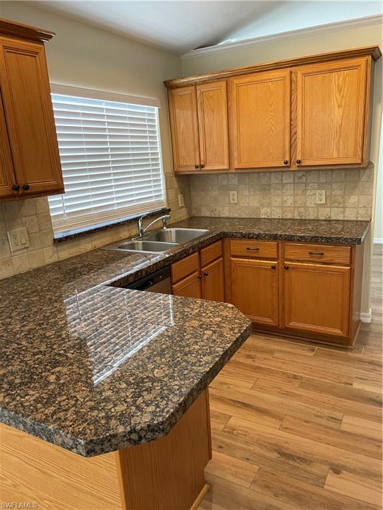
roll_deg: +2.7
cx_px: 192
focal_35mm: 26
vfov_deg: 67.3
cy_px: 255
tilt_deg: -13.8
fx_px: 384
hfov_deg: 53.1
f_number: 1.6
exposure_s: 1/60
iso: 100
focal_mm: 4.2
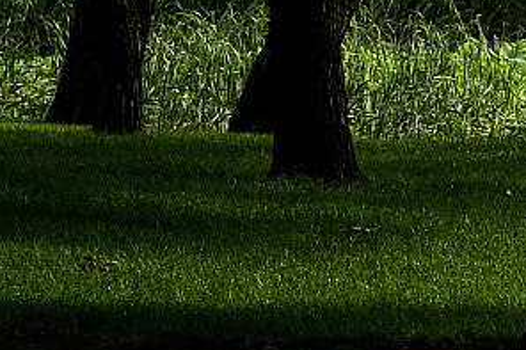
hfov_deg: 4.4
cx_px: 1136
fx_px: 6717
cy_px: 186
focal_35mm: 460
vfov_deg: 3.0
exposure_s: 1/50
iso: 100
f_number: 11
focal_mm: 85
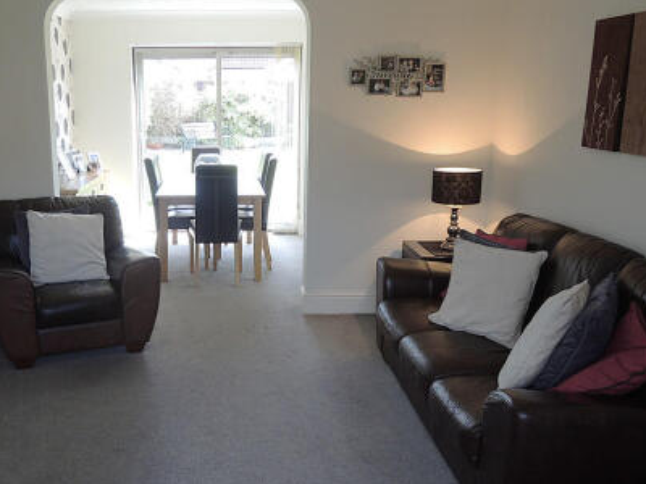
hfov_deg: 51.8
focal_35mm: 35
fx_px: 653
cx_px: 222
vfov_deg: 40.7
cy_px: 262
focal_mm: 4.3
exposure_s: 1/50
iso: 100
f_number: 2.8
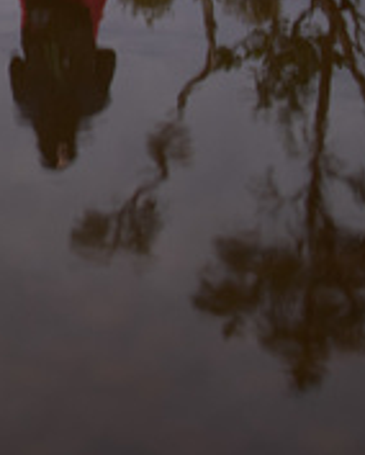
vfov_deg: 14.0
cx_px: -483
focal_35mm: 130
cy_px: -206
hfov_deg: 10.4
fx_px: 1752
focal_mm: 24
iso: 160
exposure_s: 1/6400
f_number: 2.8
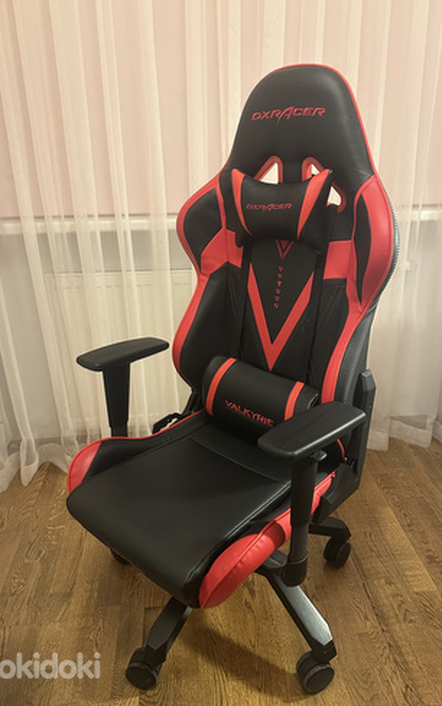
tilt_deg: -22.9
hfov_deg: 47.6
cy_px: 355
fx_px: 501
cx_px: 228
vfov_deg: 70.4
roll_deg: +1.3
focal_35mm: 26
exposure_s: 1/50
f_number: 1.78
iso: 500
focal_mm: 6.86
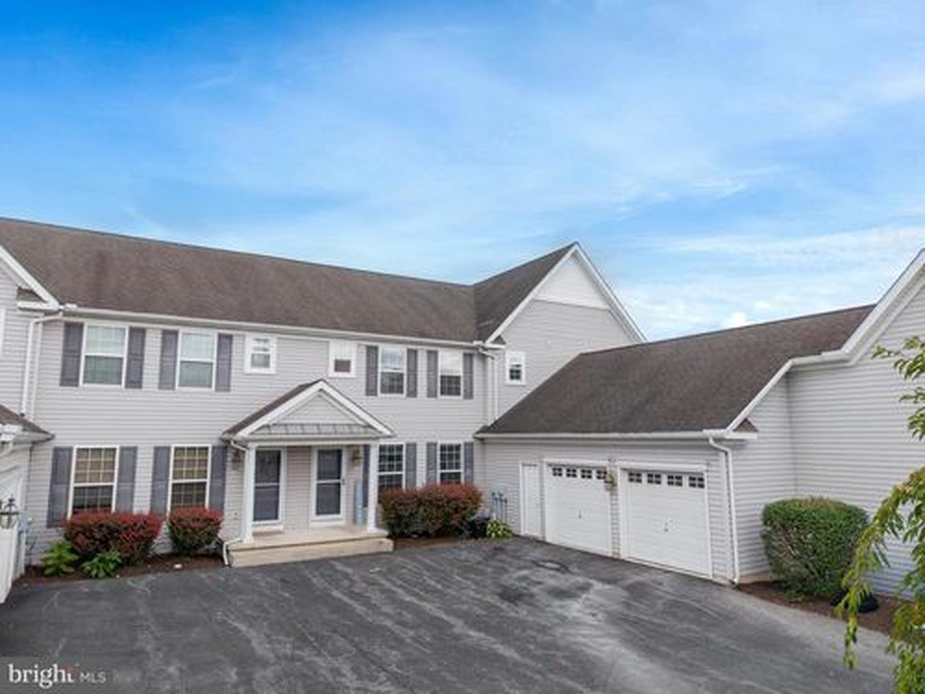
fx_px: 641
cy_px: 347
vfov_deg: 56.8
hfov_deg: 71.6
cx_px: 462
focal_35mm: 24
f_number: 1.8
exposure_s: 1/400
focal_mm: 8.67
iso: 200
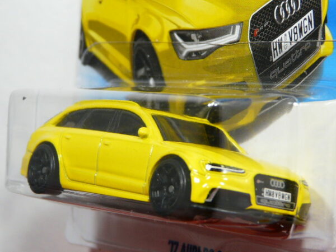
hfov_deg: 15.6
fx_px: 1223
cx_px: 168
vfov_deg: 11.8
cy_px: 126
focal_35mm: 126
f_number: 3.2
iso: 125
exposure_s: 1/50
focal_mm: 12.9
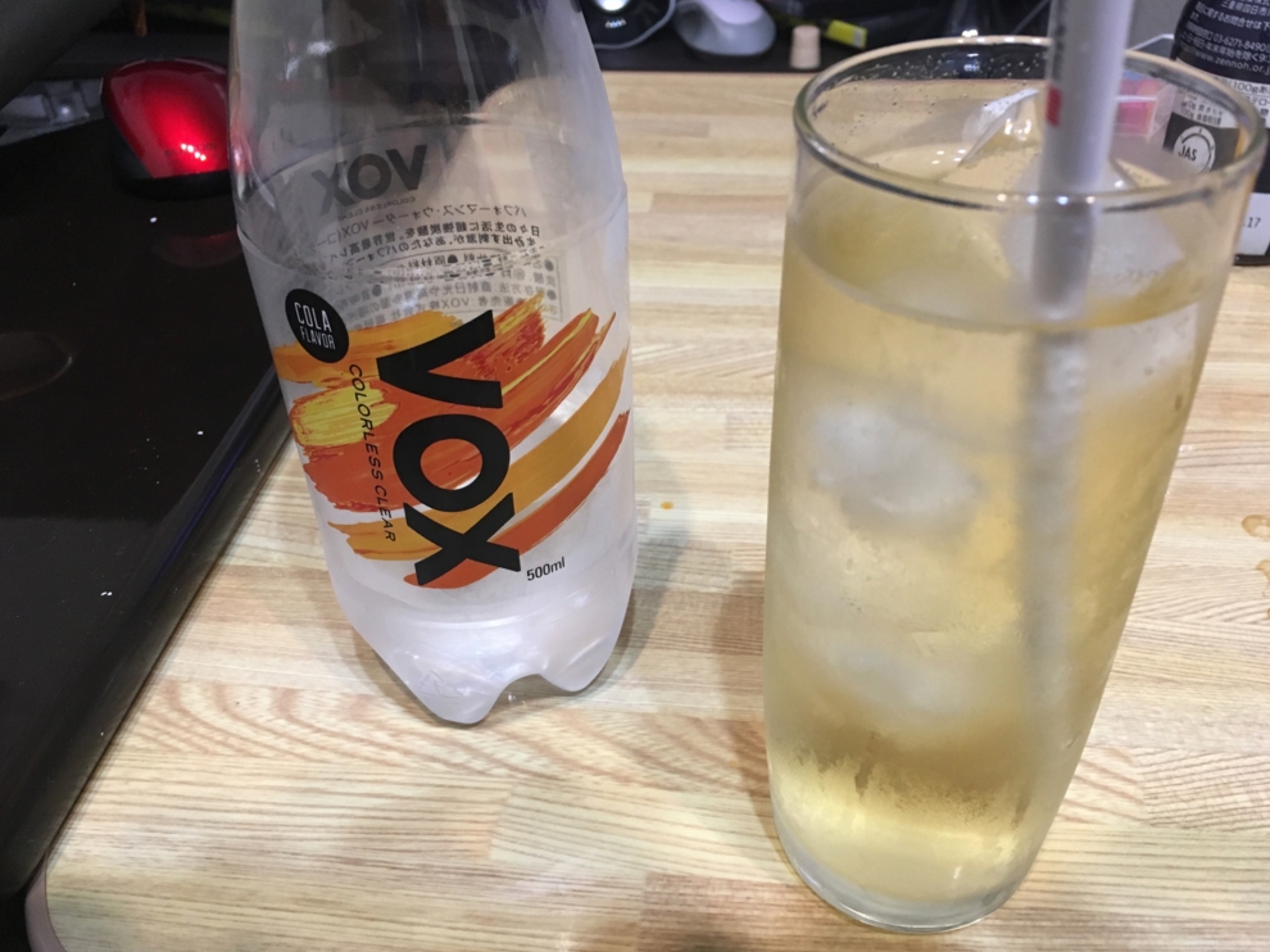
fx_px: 1100
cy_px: 484
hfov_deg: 60.0
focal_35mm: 30
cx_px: 636
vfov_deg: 46.8
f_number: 2.2
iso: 160
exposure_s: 1/33
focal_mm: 4.15
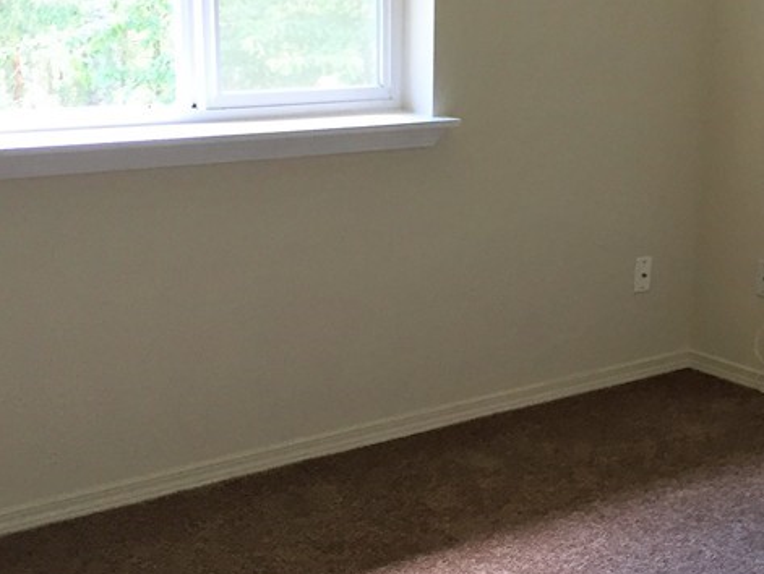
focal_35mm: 63
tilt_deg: -17.8
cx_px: 569
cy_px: 362
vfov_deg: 23.3
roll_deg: -2.5
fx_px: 1392
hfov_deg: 30.2
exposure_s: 1/30
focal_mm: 4.15
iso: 100
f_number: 2.2
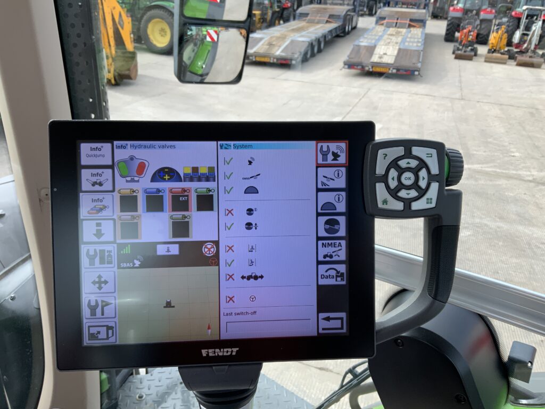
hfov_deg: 61.7
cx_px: 272
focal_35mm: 29
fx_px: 457
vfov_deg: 48.2
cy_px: 204
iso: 16
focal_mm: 3
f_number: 1.8
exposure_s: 1/412
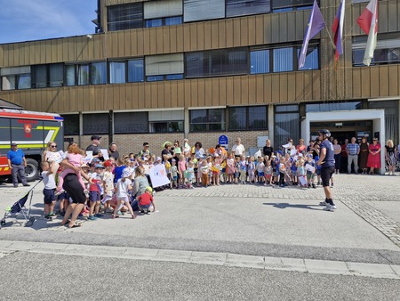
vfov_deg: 58.9
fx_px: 266
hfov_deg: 73.9
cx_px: 200
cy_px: 150
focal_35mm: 23
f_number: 1.8
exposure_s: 1/1632
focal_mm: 5.54
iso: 50
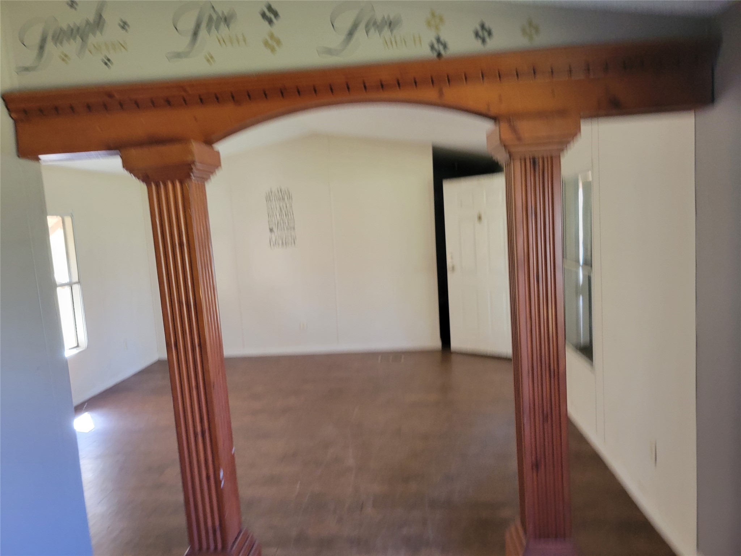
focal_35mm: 26
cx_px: 370
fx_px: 557
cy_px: 278
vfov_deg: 53.1
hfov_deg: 67.3
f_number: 1.8
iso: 200
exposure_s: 1/40
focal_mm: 5.4
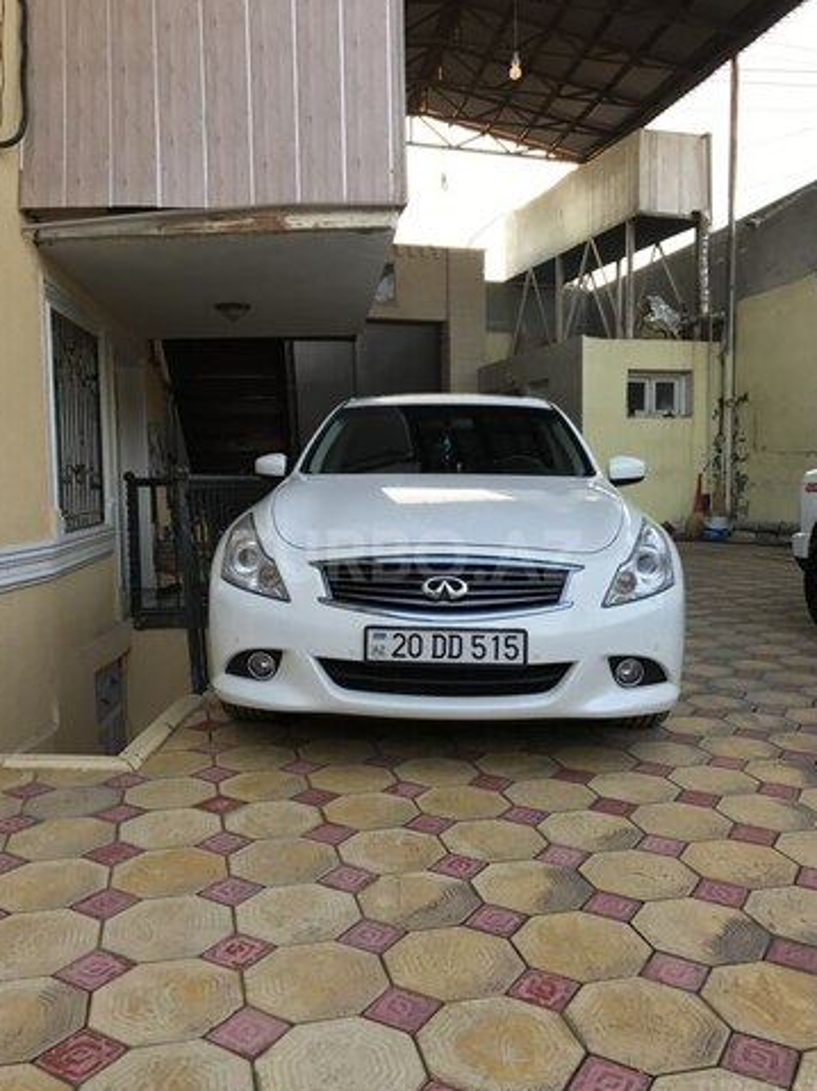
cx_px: 407
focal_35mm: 29
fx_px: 913
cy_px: 556
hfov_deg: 48.2
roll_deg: +1.9
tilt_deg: -3.8
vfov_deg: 61.7
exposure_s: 1/100
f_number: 1.8
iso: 32
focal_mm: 3.99
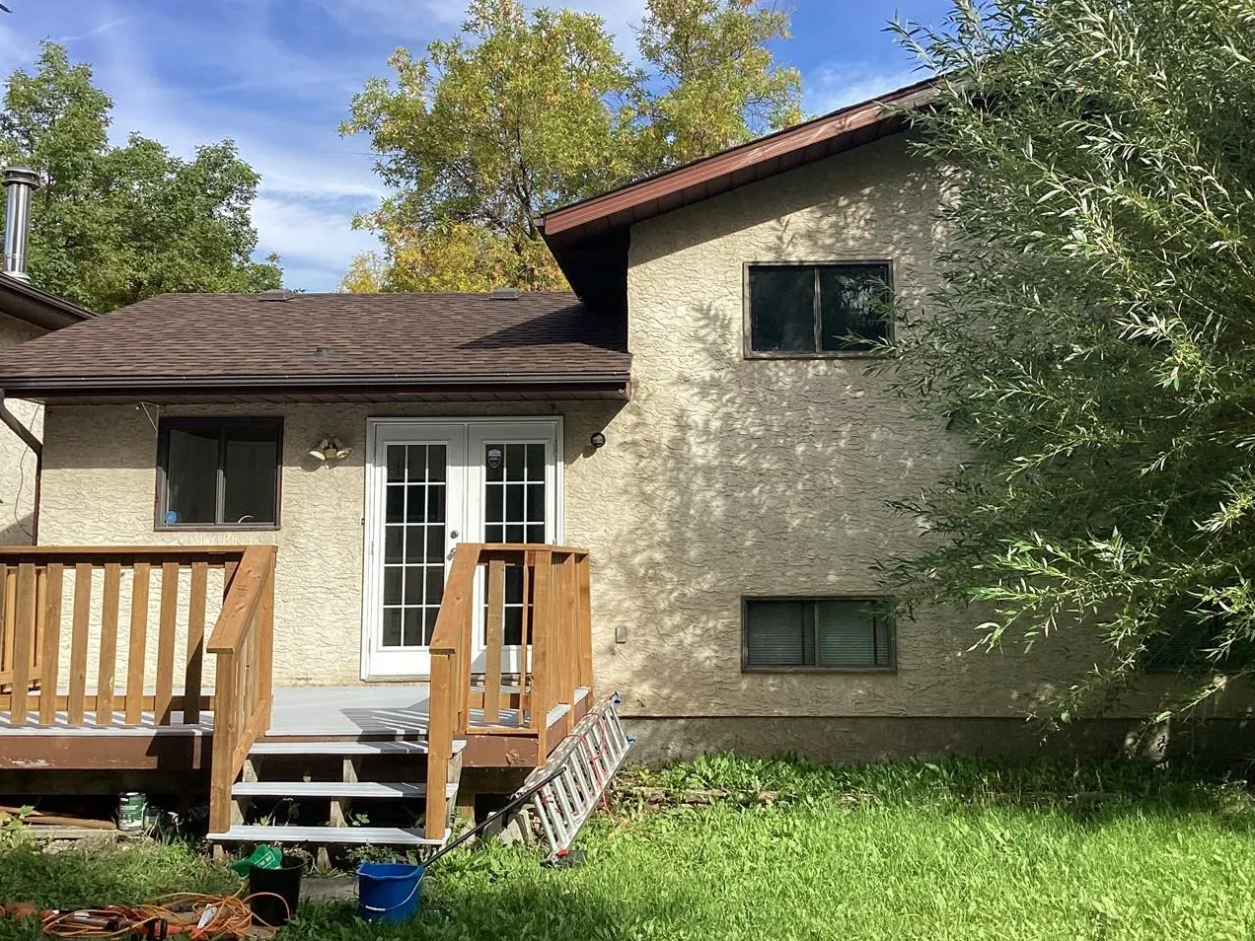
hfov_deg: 47.8
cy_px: 407
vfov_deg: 36.8
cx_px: 677
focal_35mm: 39
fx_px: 1414
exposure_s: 1/791
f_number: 2.4
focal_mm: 3.3
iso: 25
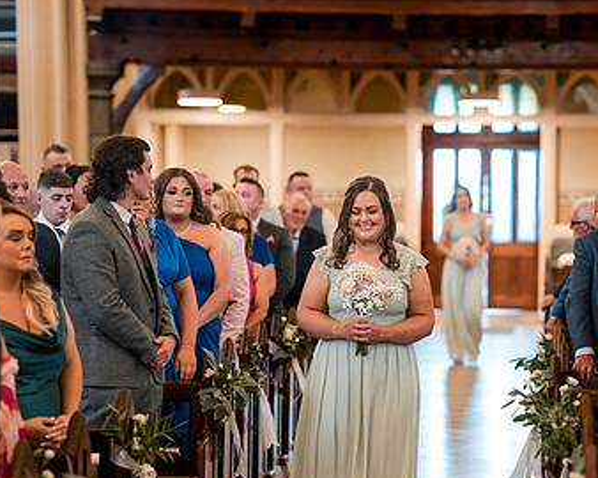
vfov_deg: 11.2
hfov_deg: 14.0
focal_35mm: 137
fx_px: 2423
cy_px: 307
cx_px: 405
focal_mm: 85
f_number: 2
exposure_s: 1/500
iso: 4000
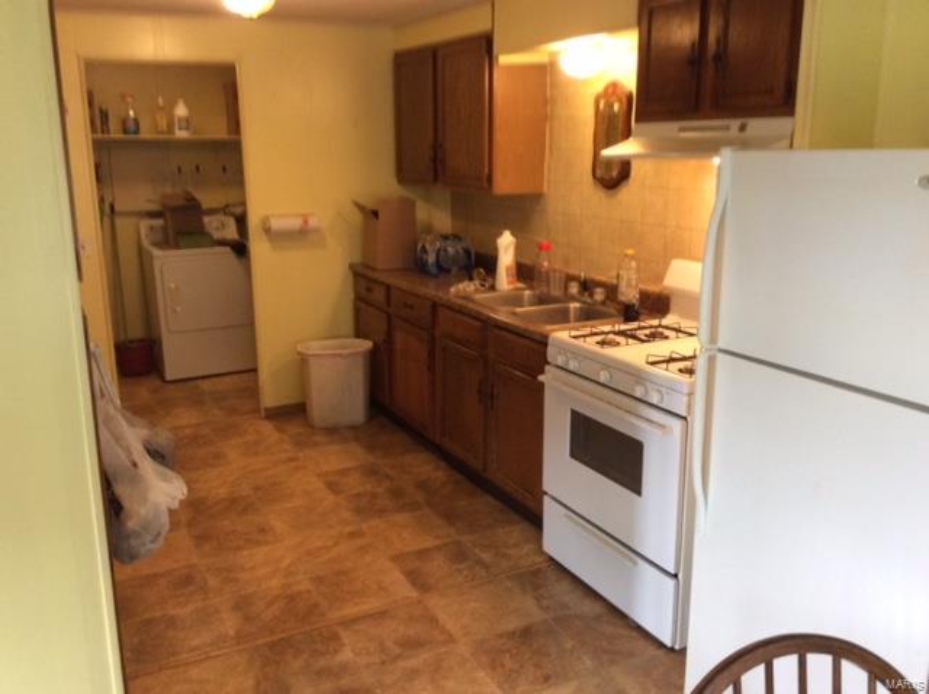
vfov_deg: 44.1
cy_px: 347
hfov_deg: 56.9
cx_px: 464
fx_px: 858
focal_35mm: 32
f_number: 2.4
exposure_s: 1/24
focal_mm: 3.3
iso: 125
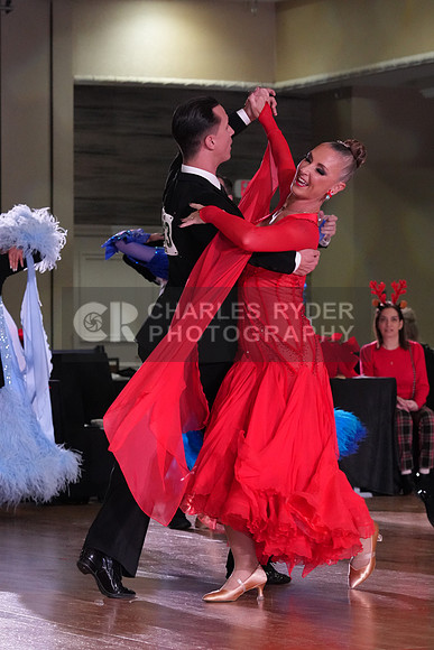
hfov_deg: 9.2
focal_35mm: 150
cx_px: 217
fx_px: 2711
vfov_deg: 13.7
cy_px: 325
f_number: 5.6
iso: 5000
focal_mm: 100
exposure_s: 1/320
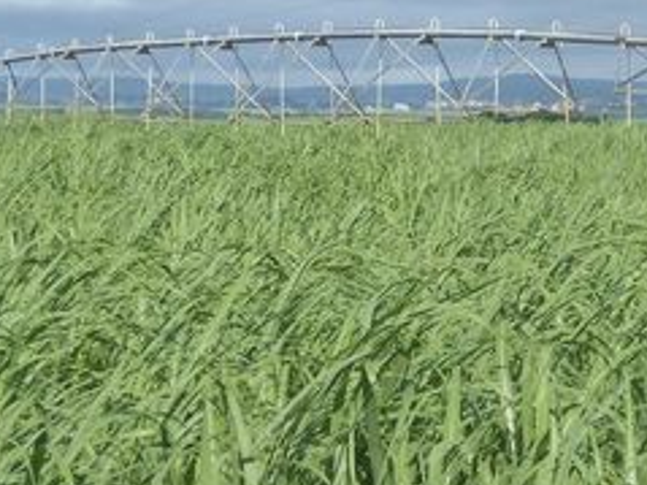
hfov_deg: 9.1
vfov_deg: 6.8
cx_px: 485
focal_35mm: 218
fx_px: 4073
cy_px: 244
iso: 80
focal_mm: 10.9
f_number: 4.3
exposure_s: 1/640
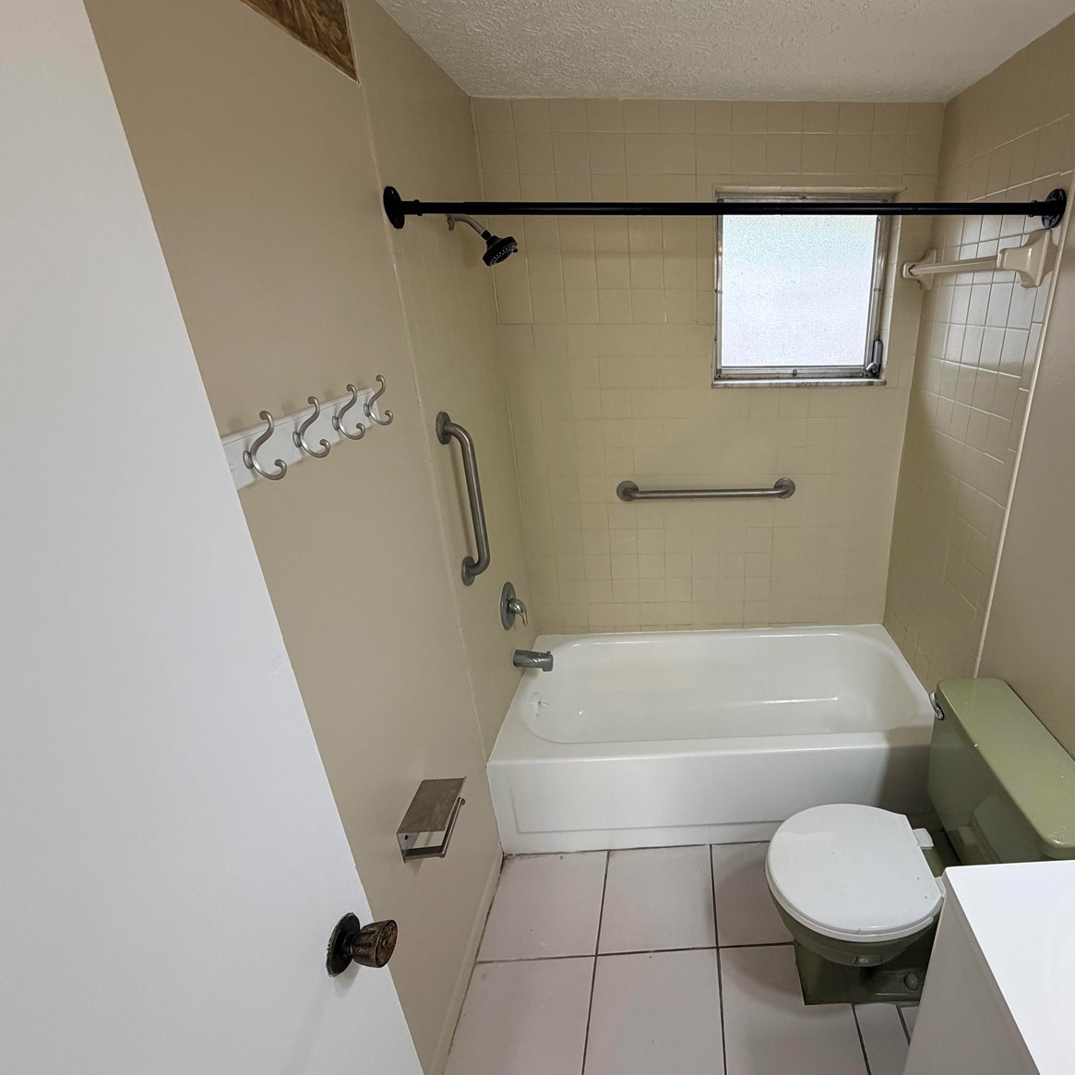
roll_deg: +1.0
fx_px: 597
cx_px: 711
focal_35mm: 17
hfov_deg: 81.3
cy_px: 532
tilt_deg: -20.6
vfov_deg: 84.0
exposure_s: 1/120
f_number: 2.2
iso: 200
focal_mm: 2.22
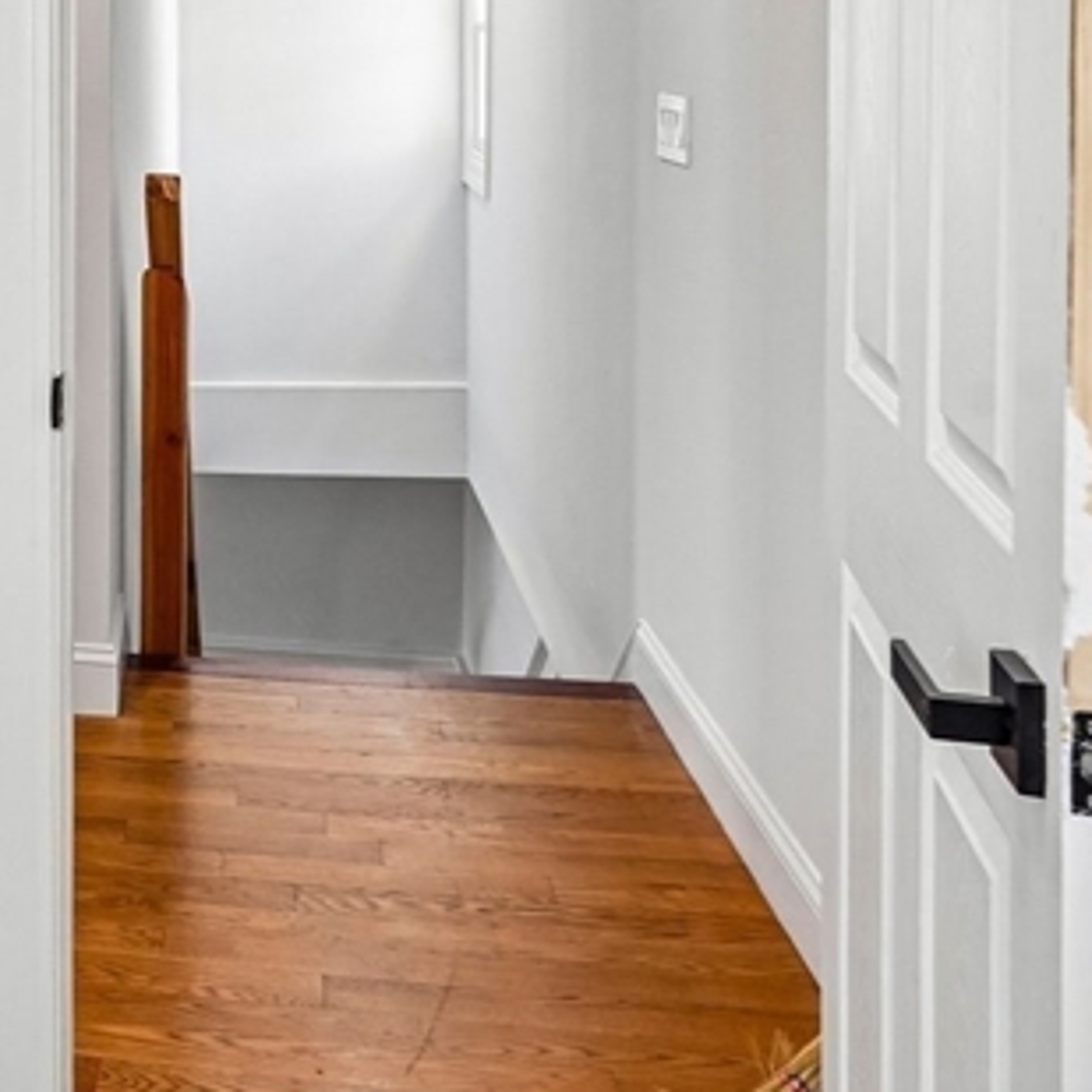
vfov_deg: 34.8
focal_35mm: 45
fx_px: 1606
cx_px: -152
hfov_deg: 32.4
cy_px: 55
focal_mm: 16
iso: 640
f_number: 8
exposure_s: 1/30
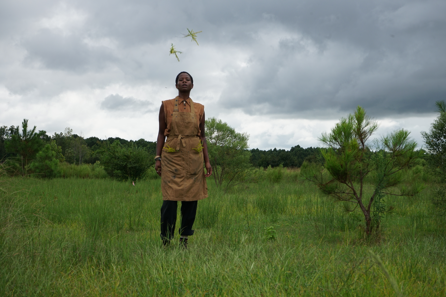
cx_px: 223
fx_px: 867
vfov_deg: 19.5
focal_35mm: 70
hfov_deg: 28.8
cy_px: 148
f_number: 13
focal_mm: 70
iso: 400
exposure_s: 1/400
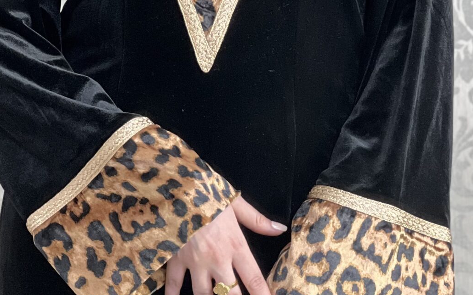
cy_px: 197
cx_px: 381
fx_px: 2617
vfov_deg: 6.5
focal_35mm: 203
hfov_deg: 10.3
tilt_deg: -3.7
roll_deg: +1.4
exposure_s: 1/50
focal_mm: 9
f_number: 2.8
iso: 160
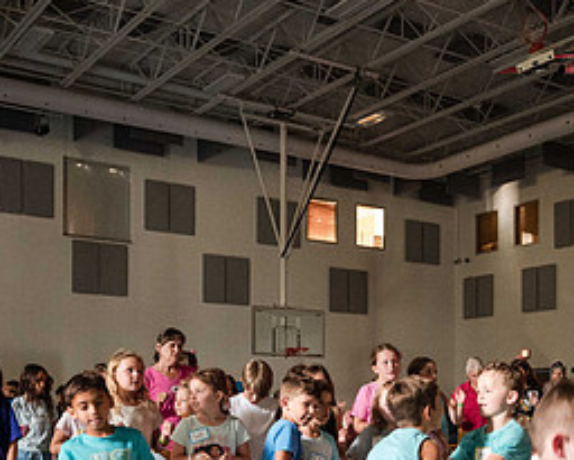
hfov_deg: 34.8
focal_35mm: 53
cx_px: 404
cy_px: 411
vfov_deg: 27.6
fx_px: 901
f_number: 4
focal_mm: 23.5
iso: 9000
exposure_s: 1/60
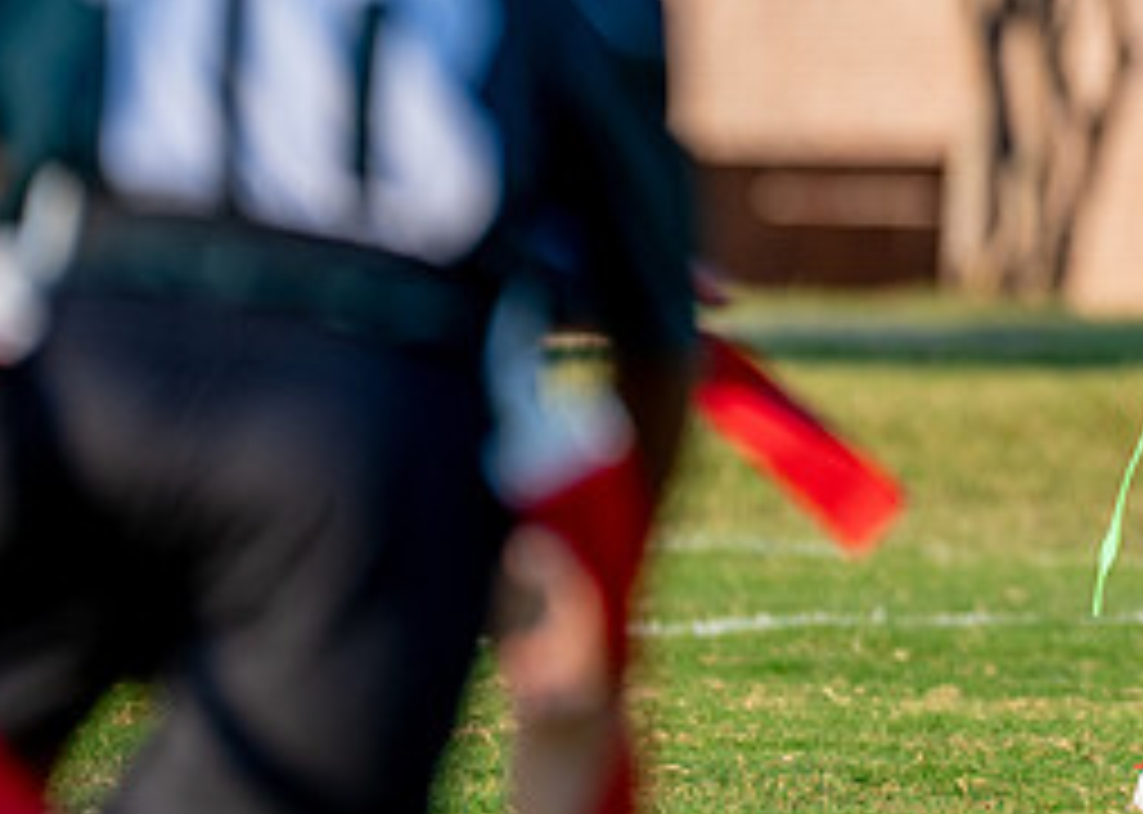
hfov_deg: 2.7
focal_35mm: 758
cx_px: 1379
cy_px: 71
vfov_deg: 1.9
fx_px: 24587
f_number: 2.8
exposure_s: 1/1600
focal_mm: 200
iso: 200
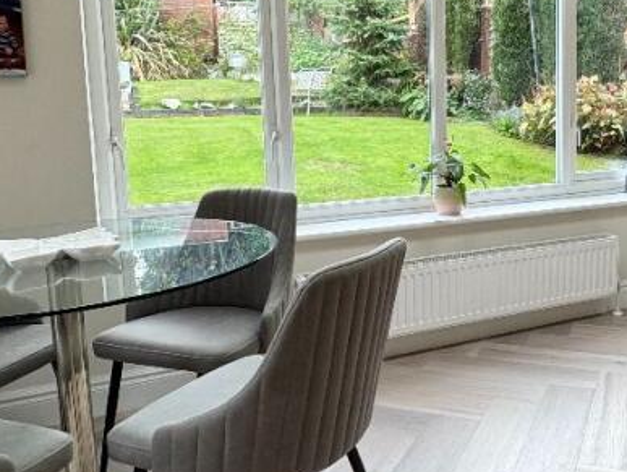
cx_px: 452
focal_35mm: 37
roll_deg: +0.8
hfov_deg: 48.6
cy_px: 183
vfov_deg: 38.5
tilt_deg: -6.7
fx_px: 671
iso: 64
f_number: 2.2
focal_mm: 2.22
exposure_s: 1/100
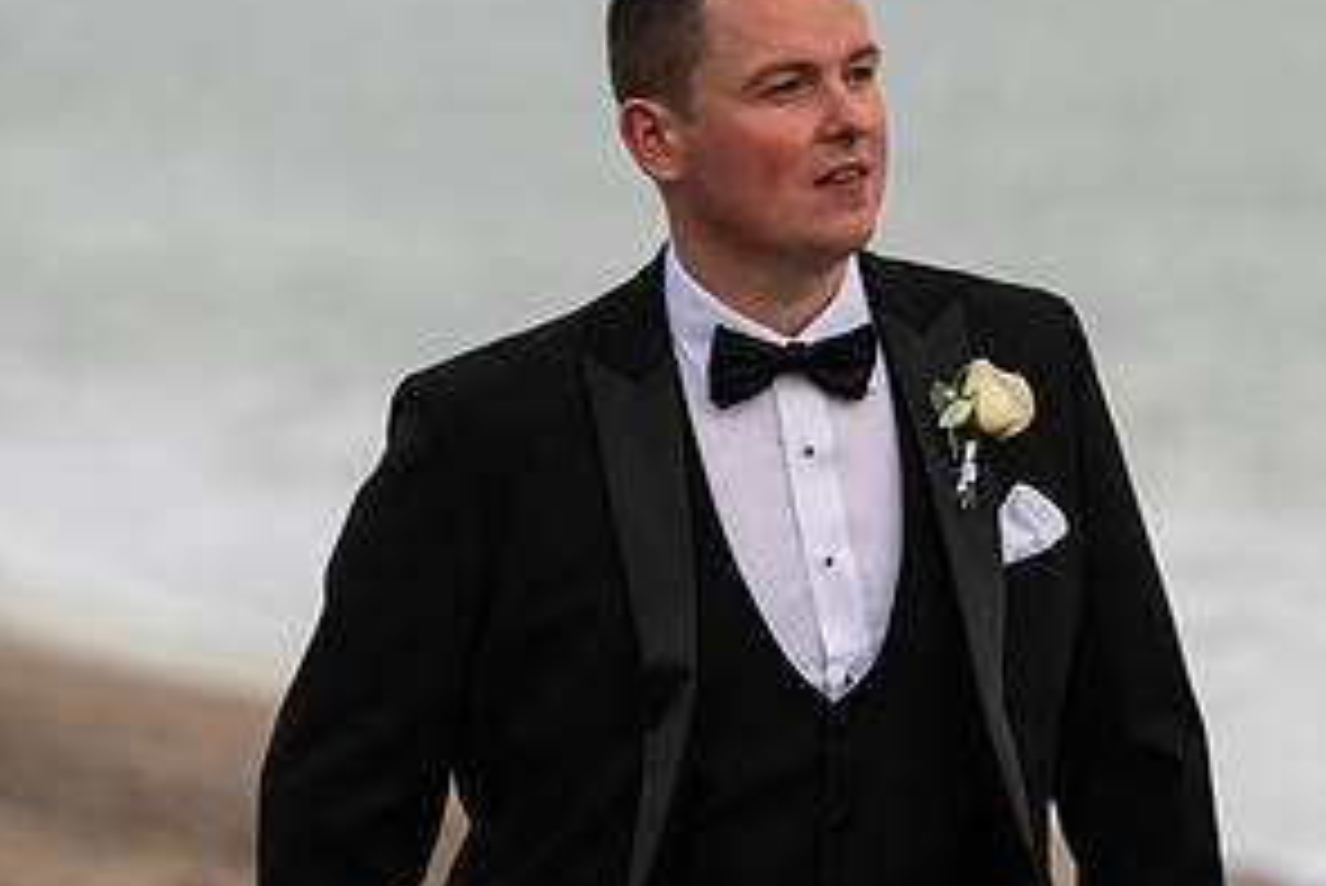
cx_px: 859
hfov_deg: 6.2
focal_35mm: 334
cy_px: 587
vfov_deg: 4.1
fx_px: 12308
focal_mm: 170
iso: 100
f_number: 3.5
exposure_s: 1/200
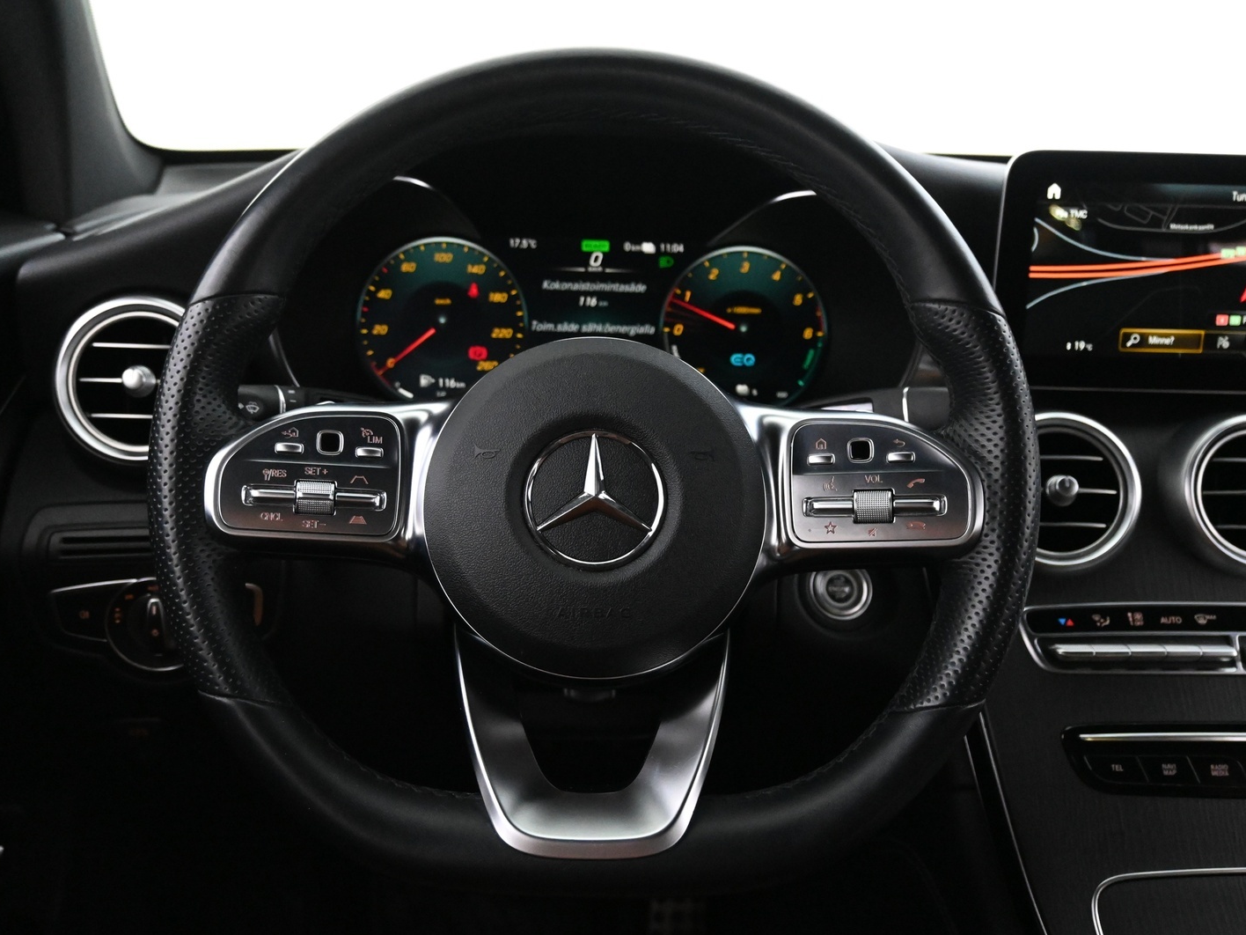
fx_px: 1218
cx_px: 597
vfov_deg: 42.0
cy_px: 472
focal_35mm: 34
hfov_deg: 54.2
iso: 5600
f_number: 3.8
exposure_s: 1/30
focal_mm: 20.5
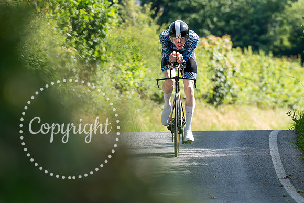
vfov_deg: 2.7
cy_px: 144
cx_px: 166
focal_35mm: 501
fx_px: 4227
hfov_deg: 4.1
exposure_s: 1/1000
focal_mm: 200
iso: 500
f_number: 4
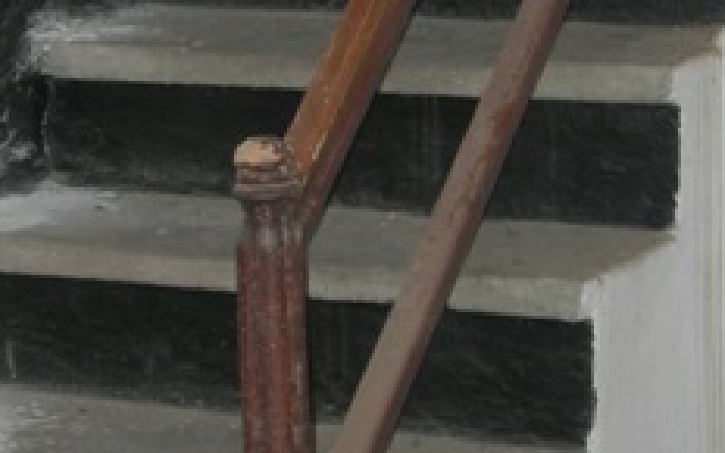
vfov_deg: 8.8
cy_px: 53
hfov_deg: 14.0
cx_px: 331
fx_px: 2944
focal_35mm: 149
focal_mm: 10.6
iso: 70
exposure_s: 1/60.1
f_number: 3.2
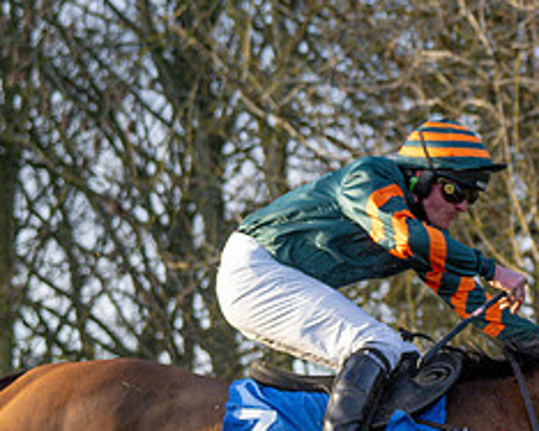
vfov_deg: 5.8
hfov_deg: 7.1
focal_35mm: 262
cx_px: 1106
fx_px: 4178
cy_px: 648
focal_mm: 56
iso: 800
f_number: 2.8
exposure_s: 1/2000
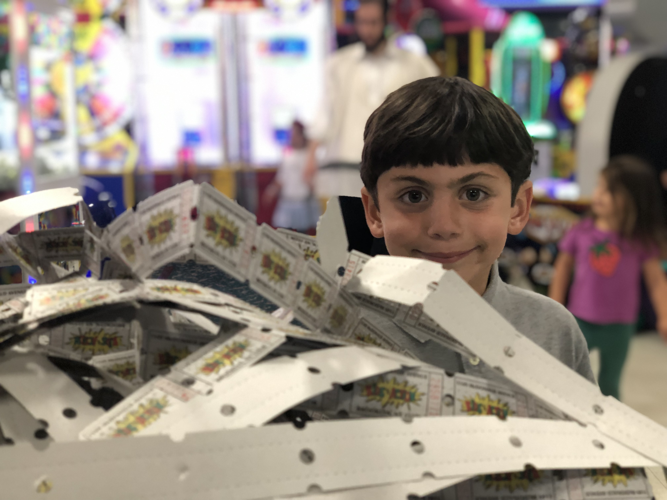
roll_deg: +0.4
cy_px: 250
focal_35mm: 52
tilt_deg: -9.0
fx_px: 1002
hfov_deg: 36.8
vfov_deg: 28.0
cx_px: 334
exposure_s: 1/24
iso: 125
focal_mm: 6
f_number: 2.4
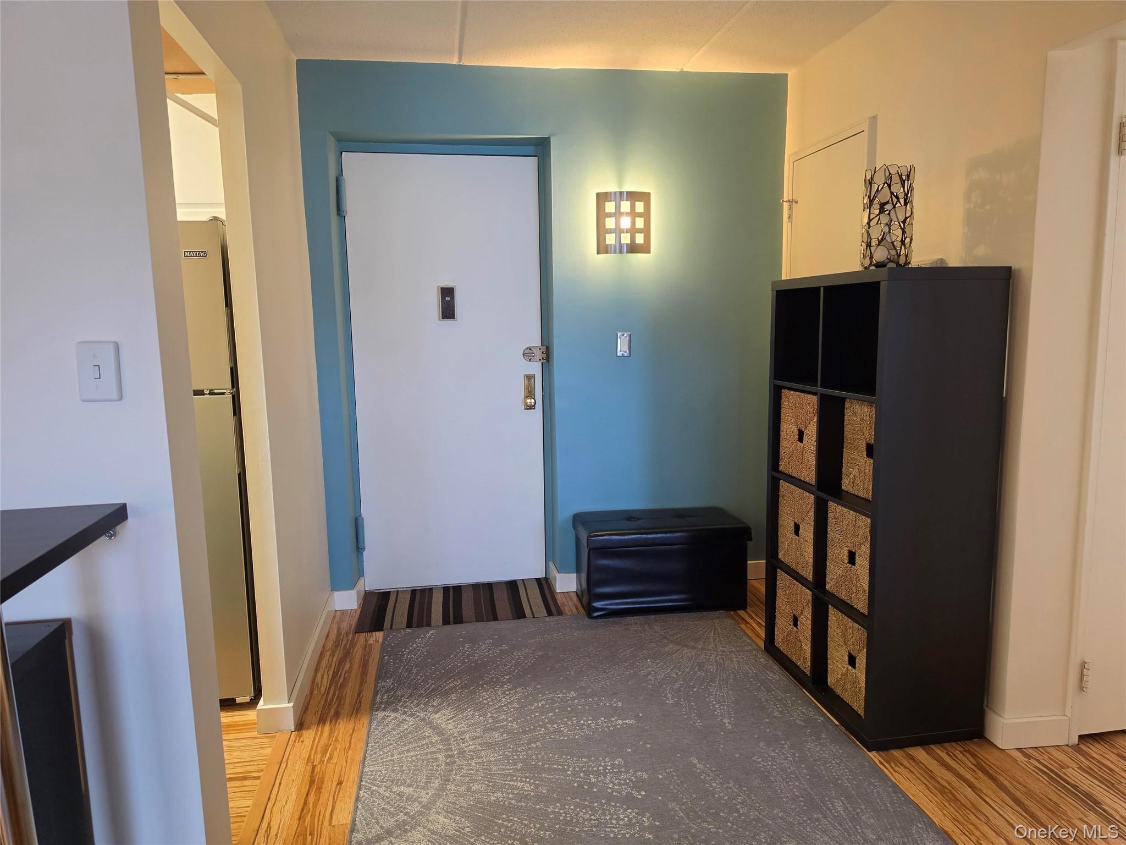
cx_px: 563
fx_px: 748
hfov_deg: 73.9
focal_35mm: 23
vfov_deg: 58.9
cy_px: 422
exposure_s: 1/120
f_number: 1.4
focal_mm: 6.5
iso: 400
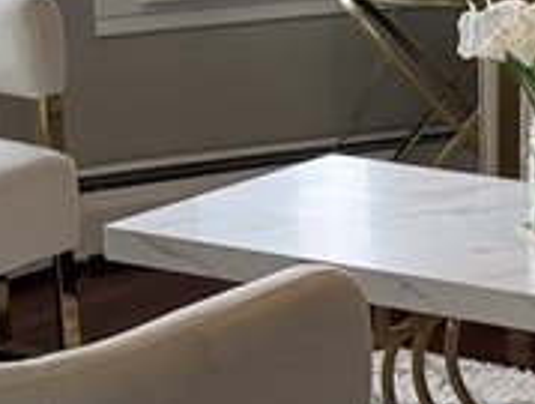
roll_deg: -0.4
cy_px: 111
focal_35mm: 137
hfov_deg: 13.5
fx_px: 2122
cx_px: 801
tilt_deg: -11.6
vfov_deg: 10.8
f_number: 1.78
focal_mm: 6.76
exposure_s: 1/60
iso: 125
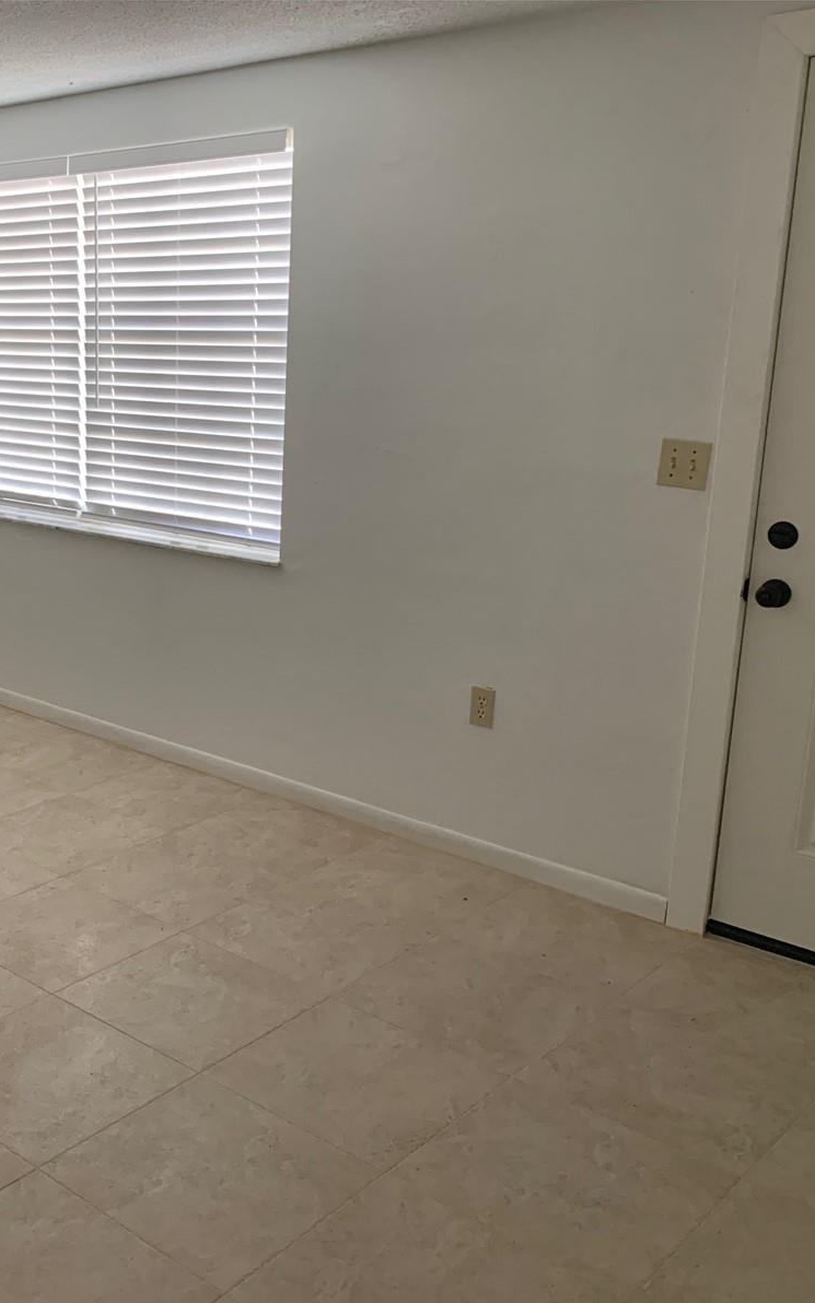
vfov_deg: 52.7
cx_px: 49
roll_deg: +0.3
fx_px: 1315
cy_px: 655
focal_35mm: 37
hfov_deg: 32.4
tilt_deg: -14.1
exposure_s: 1/60
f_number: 1.8
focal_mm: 4.25
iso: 160
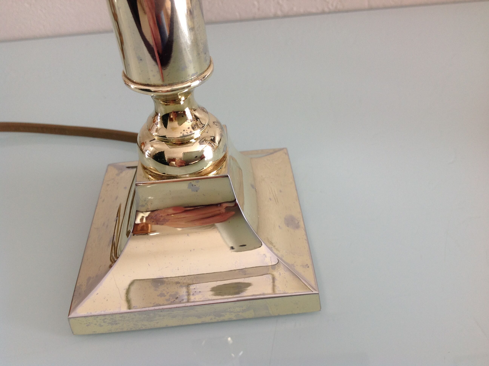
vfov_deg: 40.6
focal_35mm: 35
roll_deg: +5.7
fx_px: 494
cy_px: 183
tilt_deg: -39.5
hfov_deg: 52.7
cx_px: 244
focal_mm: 4.28
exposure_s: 1/30
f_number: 2.4
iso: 50
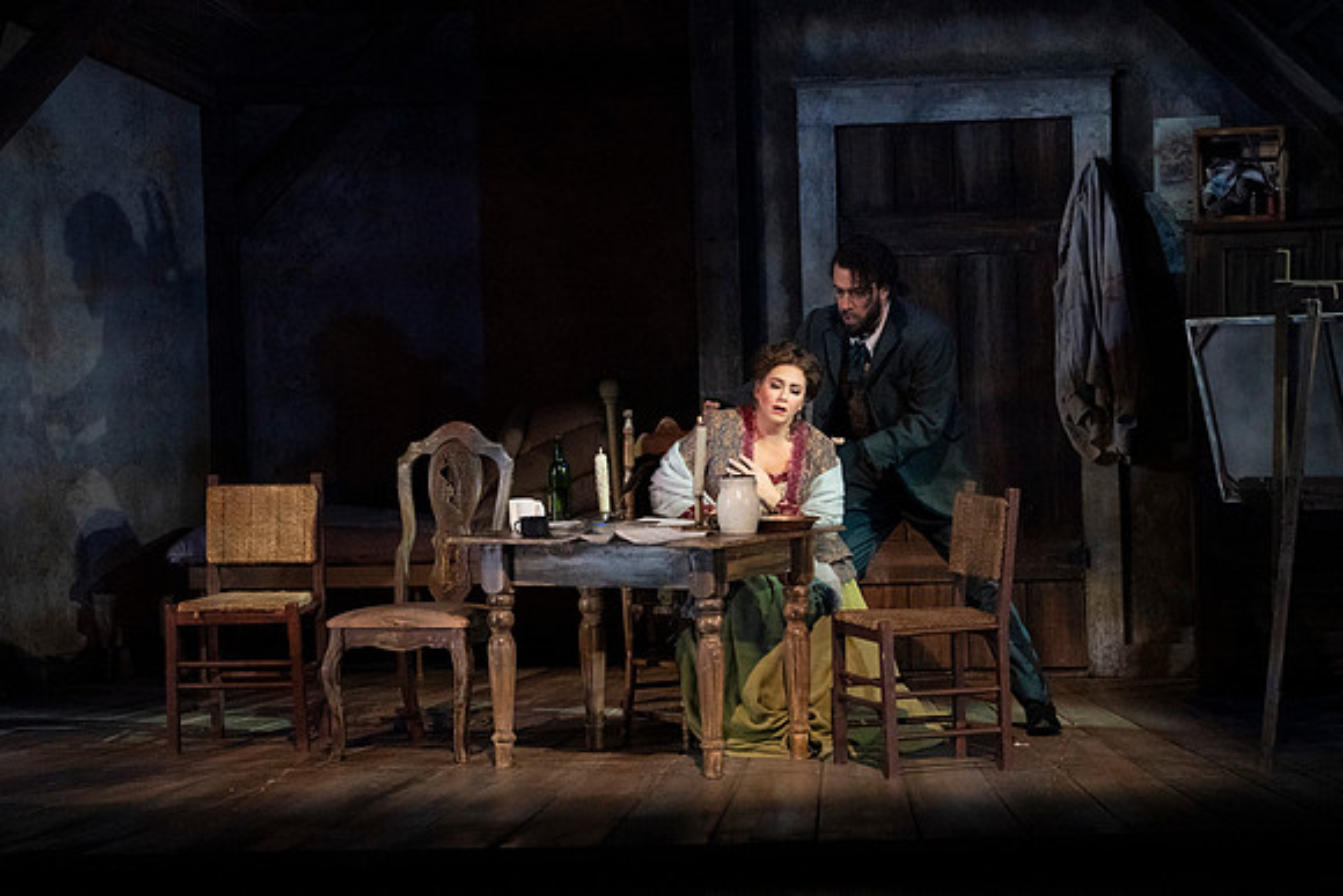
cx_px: 672
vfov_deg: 7.5
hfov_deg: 11.3
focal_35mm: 182
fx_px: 6791
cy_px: 448
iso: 16000
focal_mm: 182
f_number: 13
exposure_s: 1/320
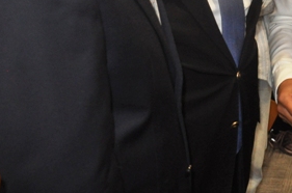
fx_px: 623
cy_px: -66
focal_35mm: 77
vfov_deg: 16.5
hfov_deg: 23.5
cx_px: 372
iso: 800
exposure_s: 1/60
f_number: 3.5
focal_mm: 18
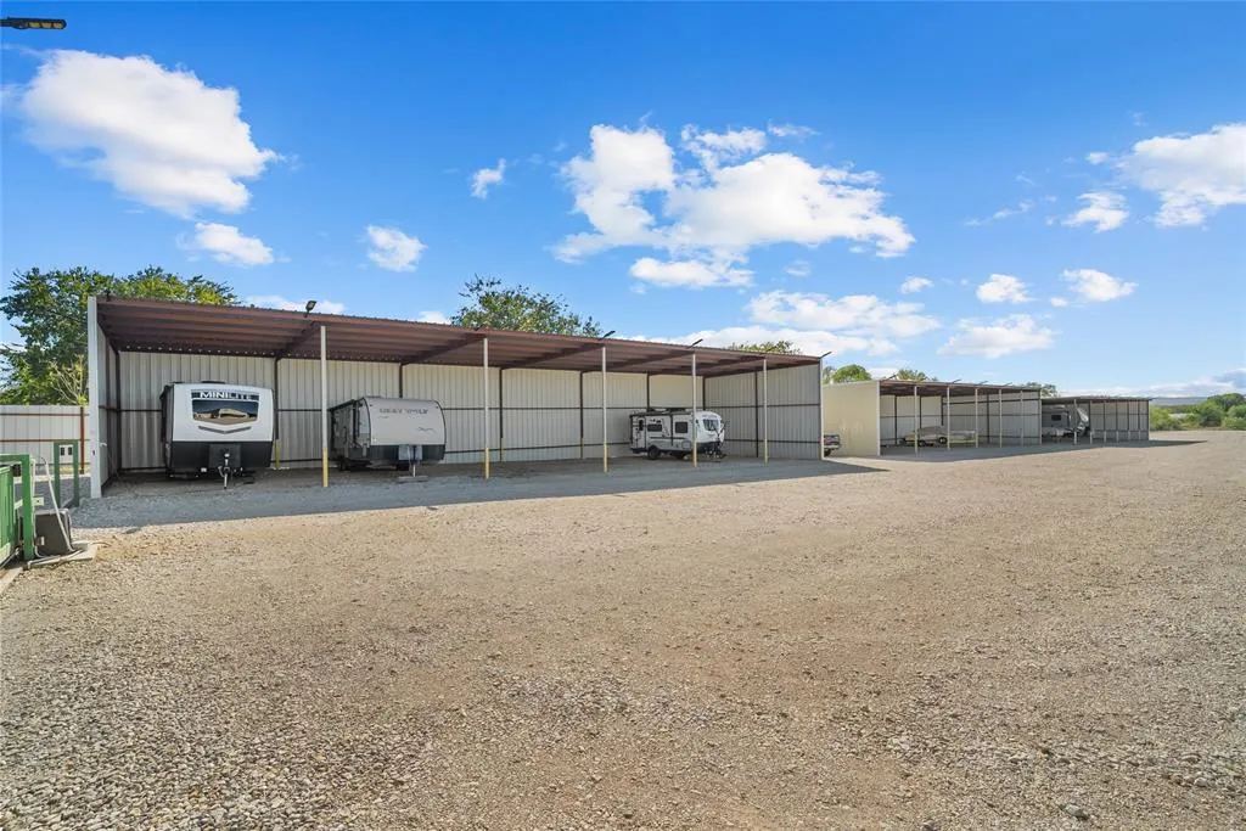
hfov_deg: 96.7
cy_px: 416
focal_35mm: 16
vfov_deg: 73.8
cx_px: 623
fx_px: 554
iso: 640
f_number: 8
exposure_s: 1/80
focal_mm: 16
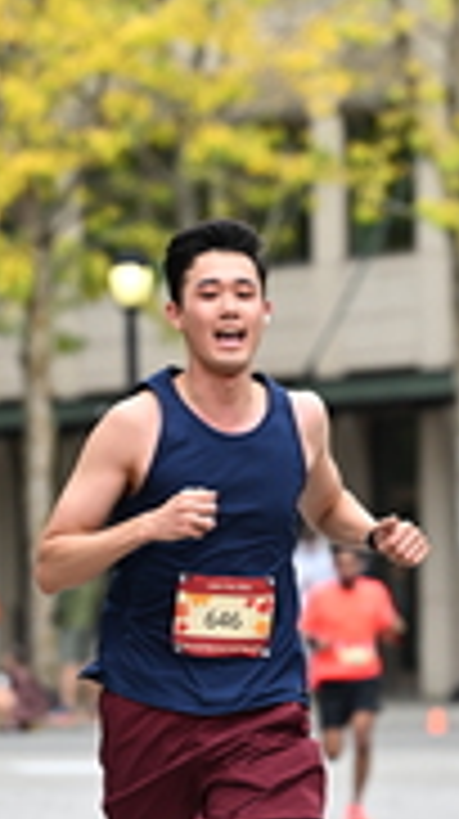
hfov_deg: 3.5
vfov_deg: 6.2
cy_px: 387
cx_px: 344
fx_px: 7572
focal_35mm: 349
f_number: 2.8
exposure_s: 1/2000
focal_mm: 110
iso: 640
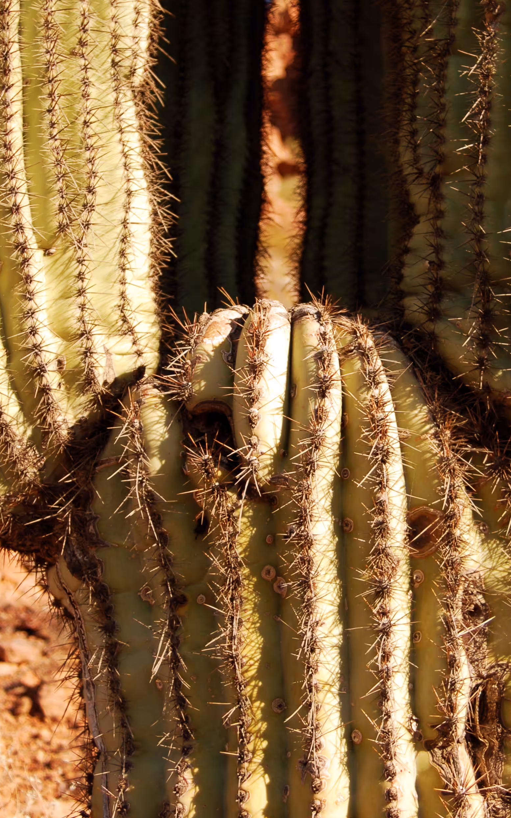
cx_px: 308
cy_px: 345
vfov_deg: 38.8
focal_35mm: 52
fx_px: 1159
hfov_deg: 24.8
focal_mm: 28
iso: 200
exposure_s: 1/1000
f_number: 3.5
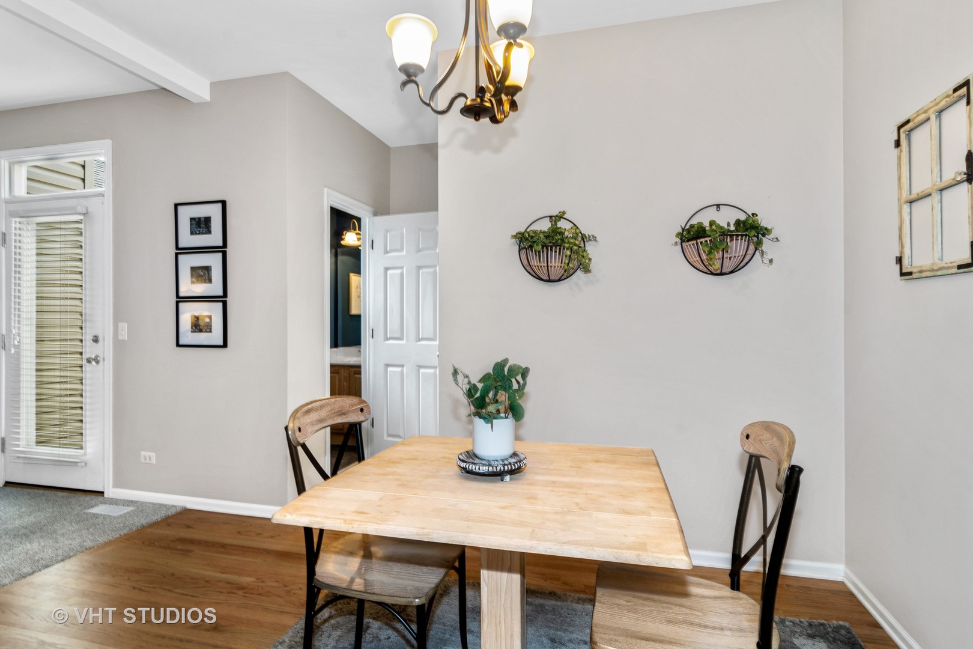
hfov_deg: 90.0
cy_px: 324
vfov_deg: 67.4
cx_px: 486
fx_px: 486
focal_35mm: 18
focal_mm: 12
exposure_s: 1/2
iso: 100
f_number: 9
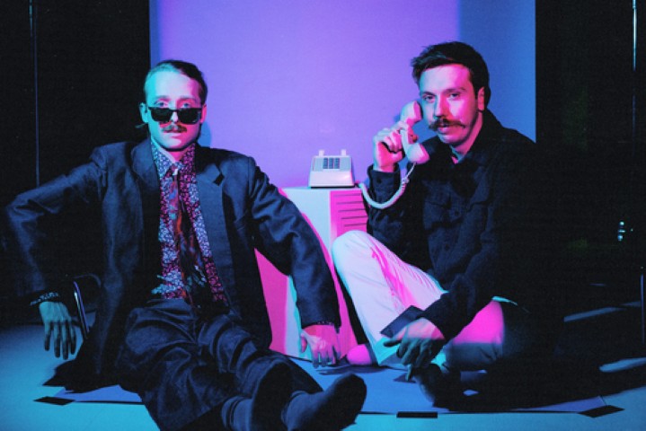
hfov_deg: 39.6
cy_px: 216
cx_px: 323
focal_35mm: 50
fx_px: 898
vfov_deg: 27.0
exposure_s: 1/250
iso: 500
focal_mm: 50
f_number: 4
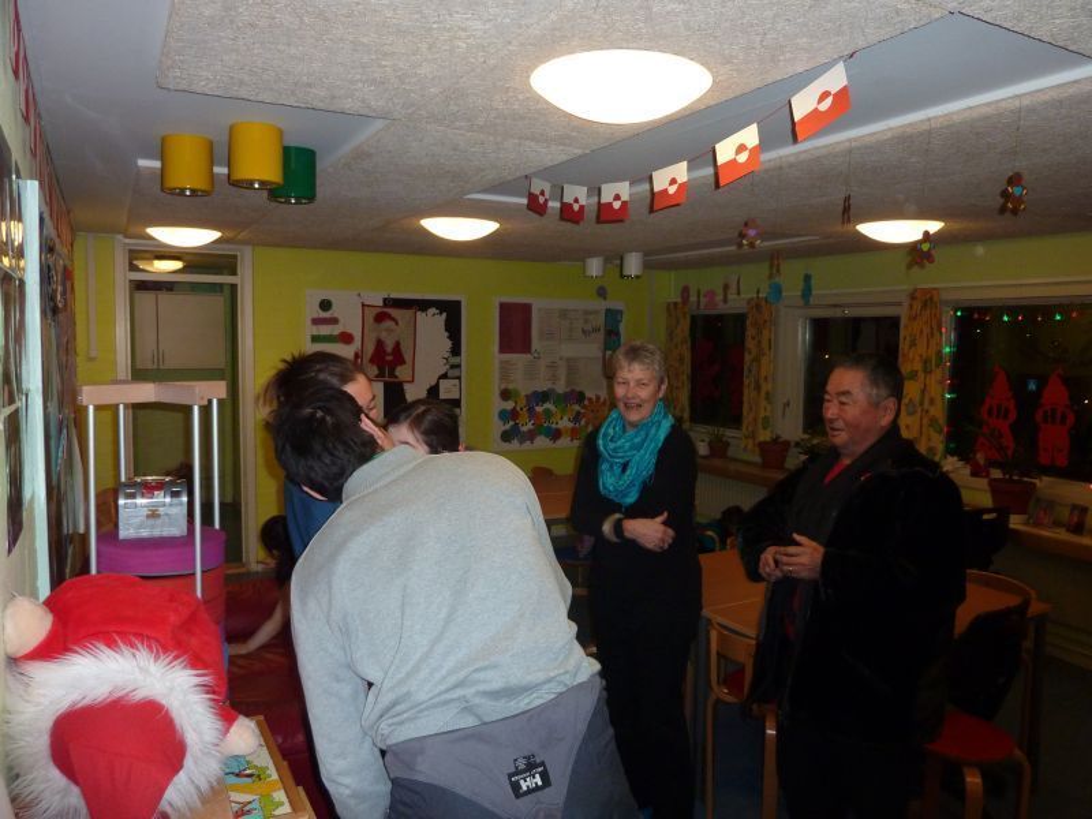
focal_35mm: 25
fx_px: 789
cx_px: 546
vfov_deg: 54.9
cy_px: 410
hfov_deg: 69.4
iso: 200
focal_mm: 4.1
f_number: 3.3
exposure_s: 1/60
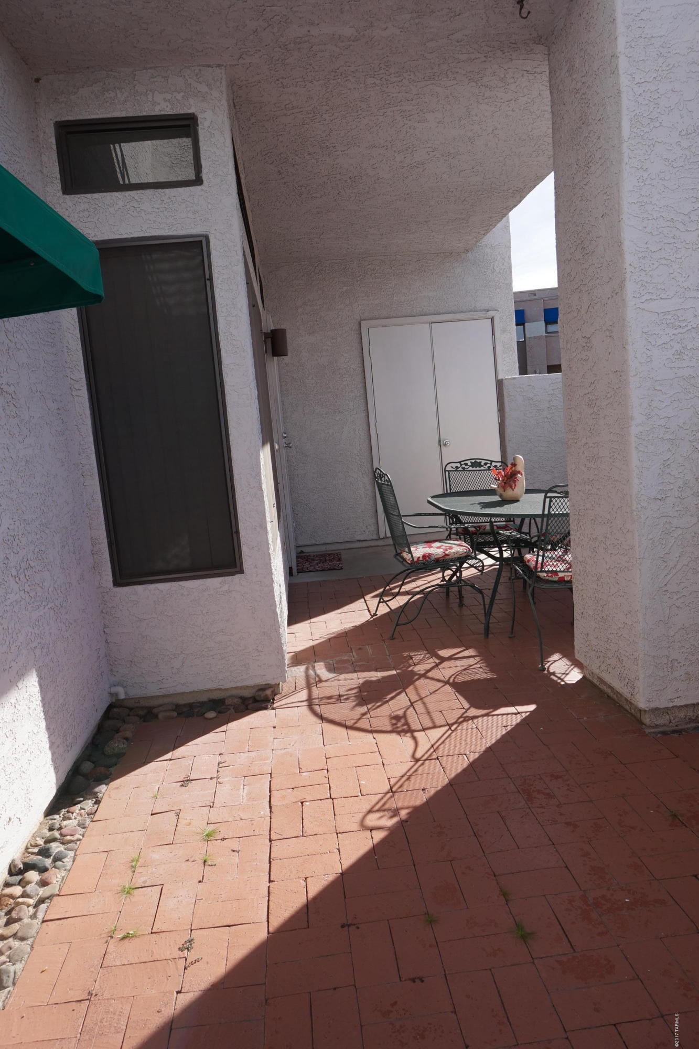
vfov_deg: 73.7
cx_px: 350
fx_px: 699
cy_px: 524
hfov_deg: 53.1
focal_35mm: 24
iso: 100
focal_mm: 16
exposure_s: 1/160
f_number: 8
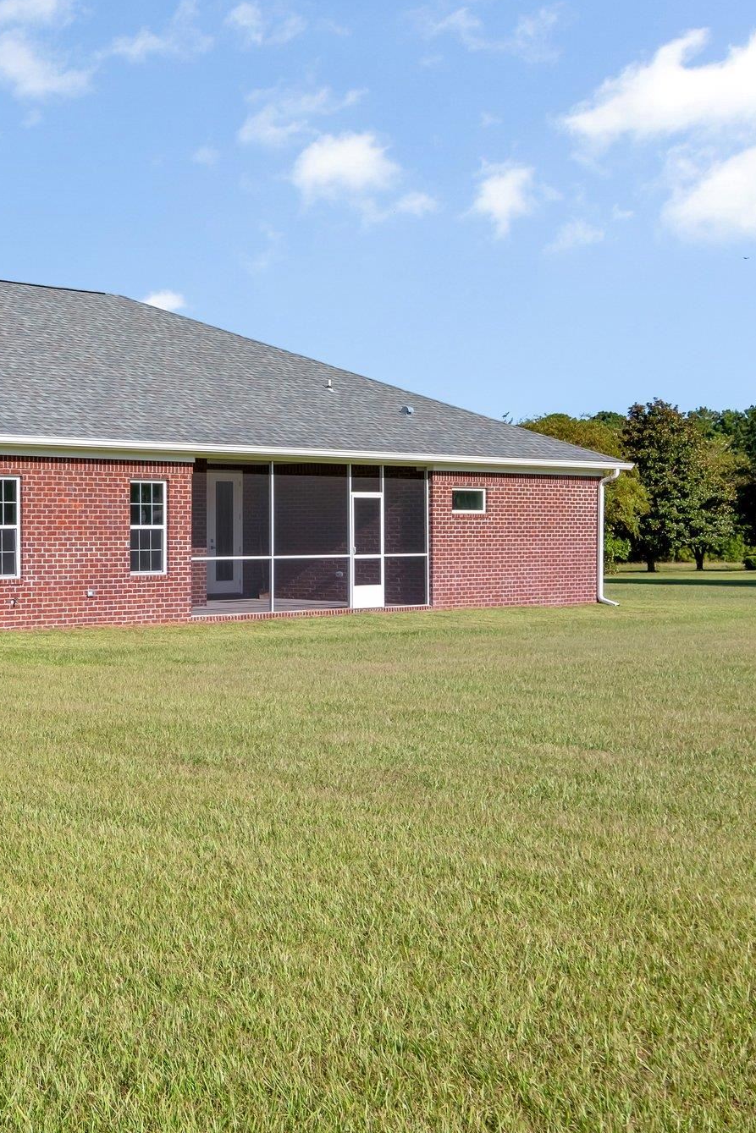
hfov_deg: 24.1
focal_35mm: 52
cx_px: -105
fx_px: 1637
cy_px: 561
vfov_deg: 38.2
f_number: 8
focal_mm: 22.9
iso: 250
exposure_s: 1/850
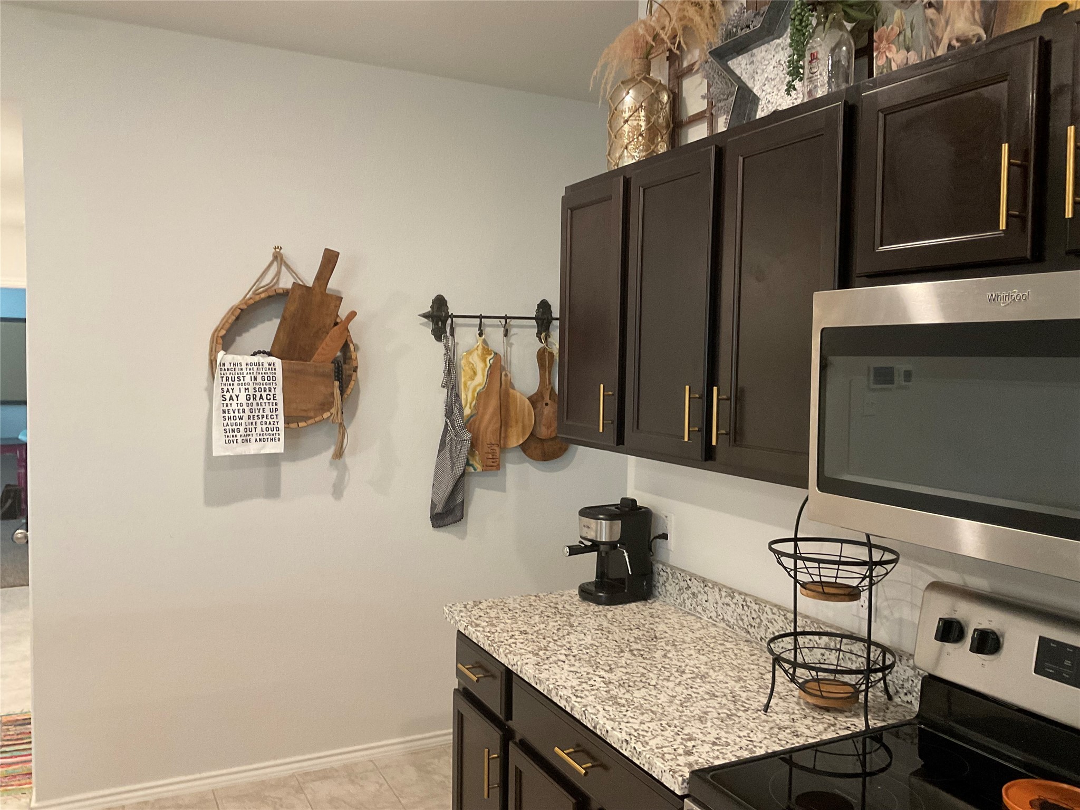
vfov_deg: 48.2
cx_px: 540
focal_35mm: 29
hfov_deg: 61.7
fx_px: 905
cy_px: 405
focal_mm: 3
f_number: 1.8
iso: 200
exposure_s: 1/60
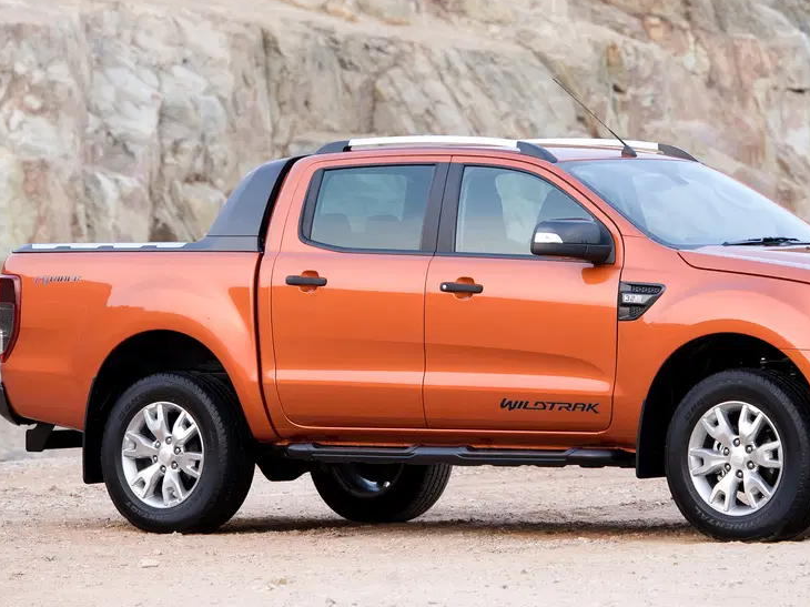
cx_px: 503
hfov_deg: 8.4
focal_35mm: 237
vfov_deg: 6.3
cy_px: 189
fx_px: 5544
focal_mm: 150
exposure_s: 1/40
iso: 200
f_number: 5.6
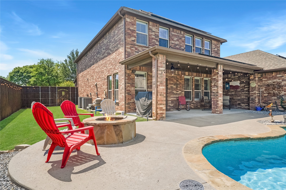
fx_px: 159
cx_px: 143
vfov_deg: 61.9
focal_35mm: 20
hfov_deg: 84.0
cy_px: 95
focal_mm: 20
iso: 500
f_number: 9
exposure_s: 1/640
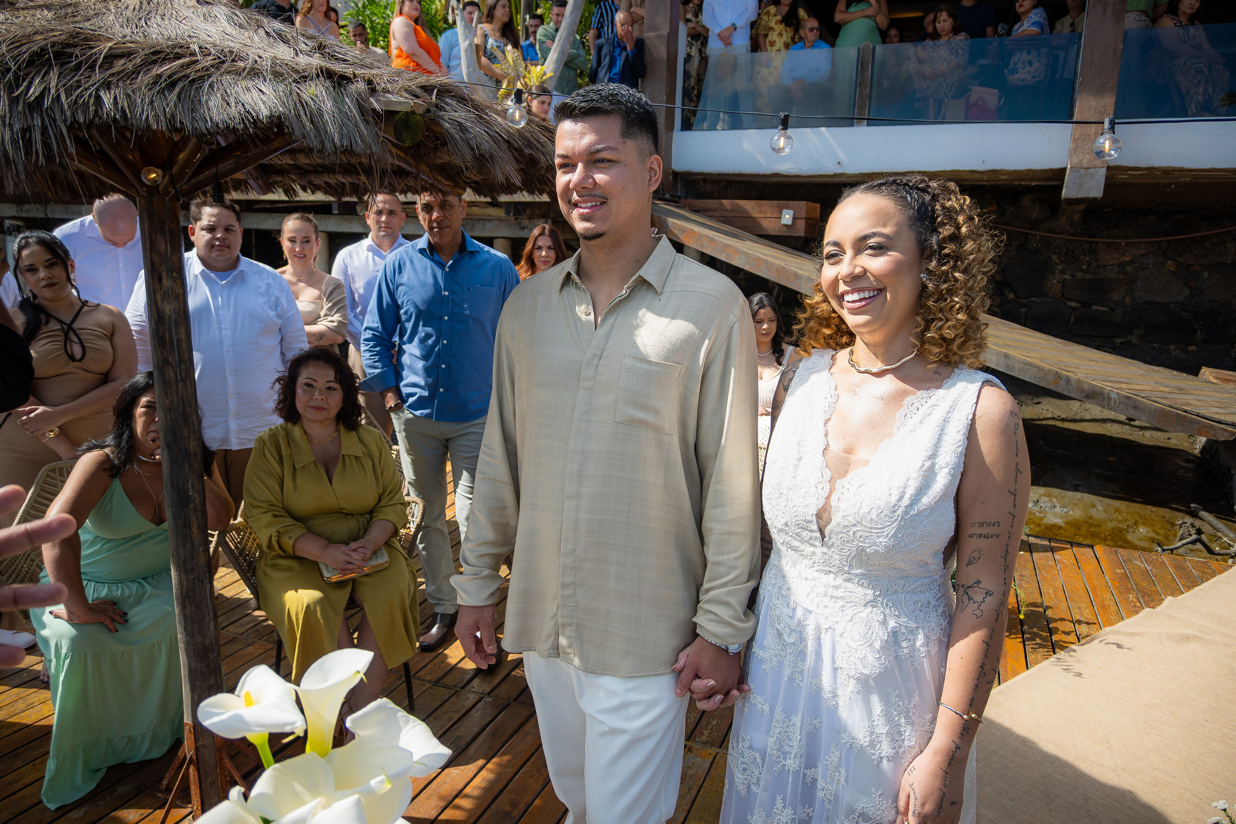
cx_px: 618
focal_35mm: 24
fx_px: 824
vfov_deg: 53.1
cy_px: 412
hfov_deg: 73.7
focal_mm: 16
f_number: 3.5
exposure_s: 1/1250
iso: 160
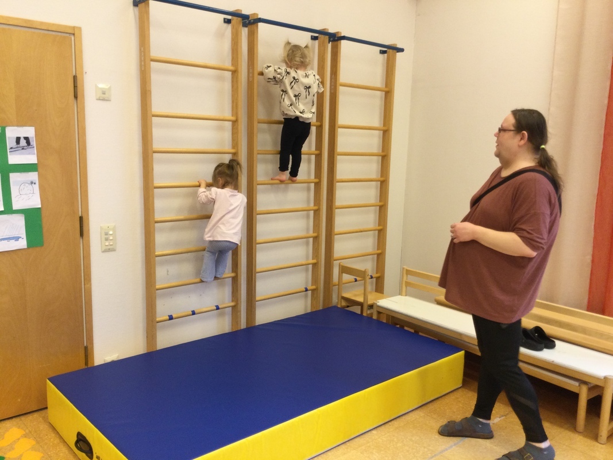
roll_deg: -1.3
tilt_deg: -11.6
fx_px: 549
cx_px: 306
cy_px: 230
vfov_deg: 45.4
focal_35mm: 31
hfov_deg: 58.4
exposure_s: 1/33
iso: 80
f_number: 2.4
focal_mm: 3.3
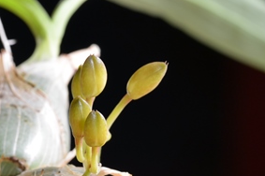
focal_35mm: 305
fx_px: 2243
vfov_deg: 4.5
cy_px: 73
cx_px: -11
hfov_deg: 6.7
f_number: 13
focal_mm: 90
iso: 400
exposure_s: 1
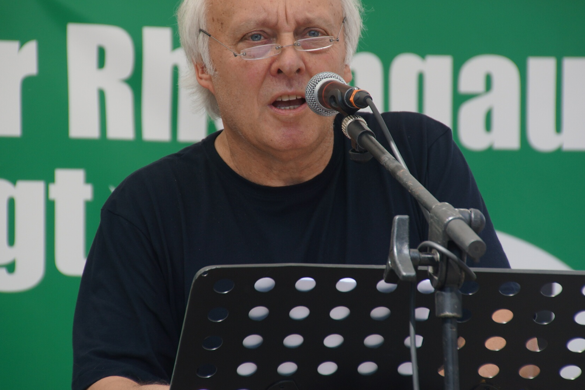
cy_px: 176
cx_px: 304
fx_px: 5849
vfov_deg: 3.8
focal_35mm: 360
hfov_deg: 5.7
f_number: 6.7
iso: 200
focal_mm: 200
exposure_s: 1/350
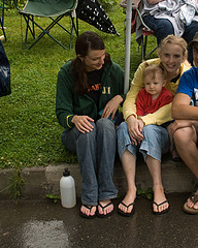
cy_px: 67
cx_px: 152
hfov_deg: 20.5
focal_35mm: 74
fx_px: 542
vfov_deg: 25.5
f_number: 6.3
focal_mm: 28
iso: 400
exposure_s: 1/180
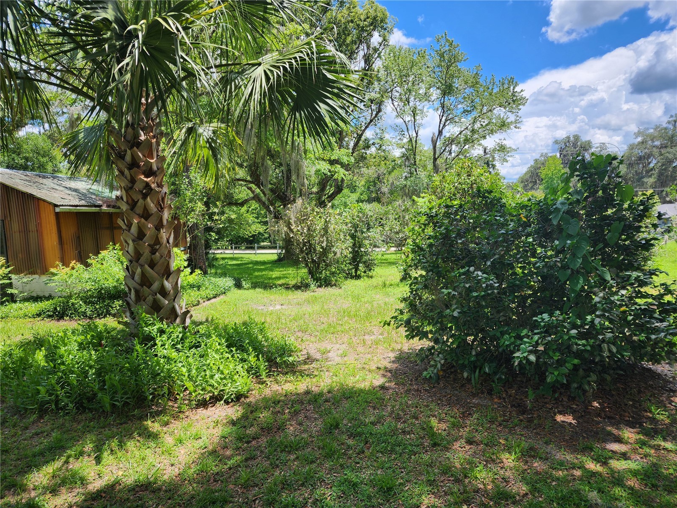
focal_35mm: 23
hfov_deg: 73.9
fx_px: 450
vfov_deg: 58.9
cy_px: 254
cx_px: 338
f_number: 1.8
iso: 12
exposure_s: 1/583
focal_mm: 6.4
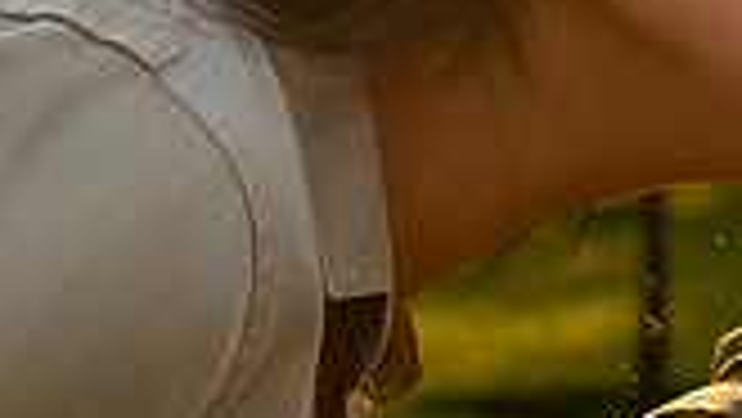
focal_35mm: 192
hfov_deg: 10.9
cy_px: 47
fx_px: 3779
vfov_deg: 6.3
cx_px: 1007
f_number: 5.6
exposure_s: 1/320
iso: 200
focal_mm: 52
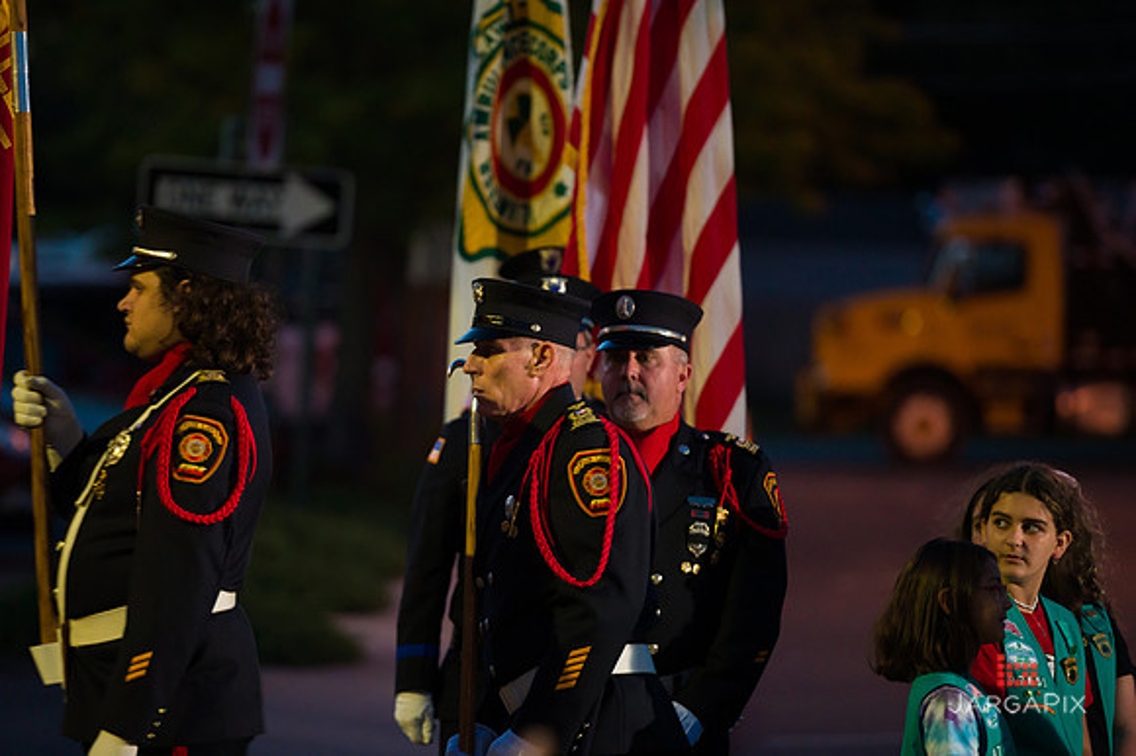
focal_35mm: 200
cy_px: 378
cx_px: 568
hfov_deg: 10.3
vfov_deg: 6.9
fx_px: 6307
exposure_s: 1/100
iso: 3200
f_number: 3.2
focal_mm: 200
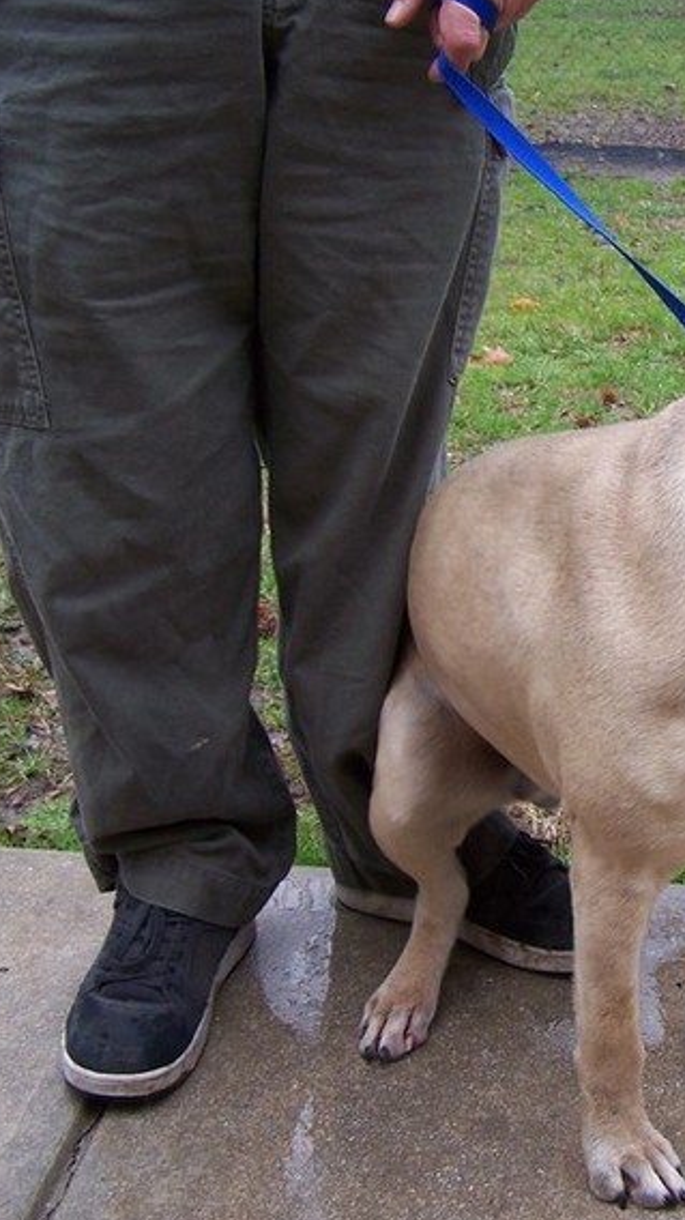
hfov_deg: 20.4
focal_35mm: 56
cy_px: 612
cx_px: 756
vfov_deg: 37.2
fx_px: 1810
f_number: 2.8
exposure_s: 1/60
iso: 80
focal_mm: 6.3
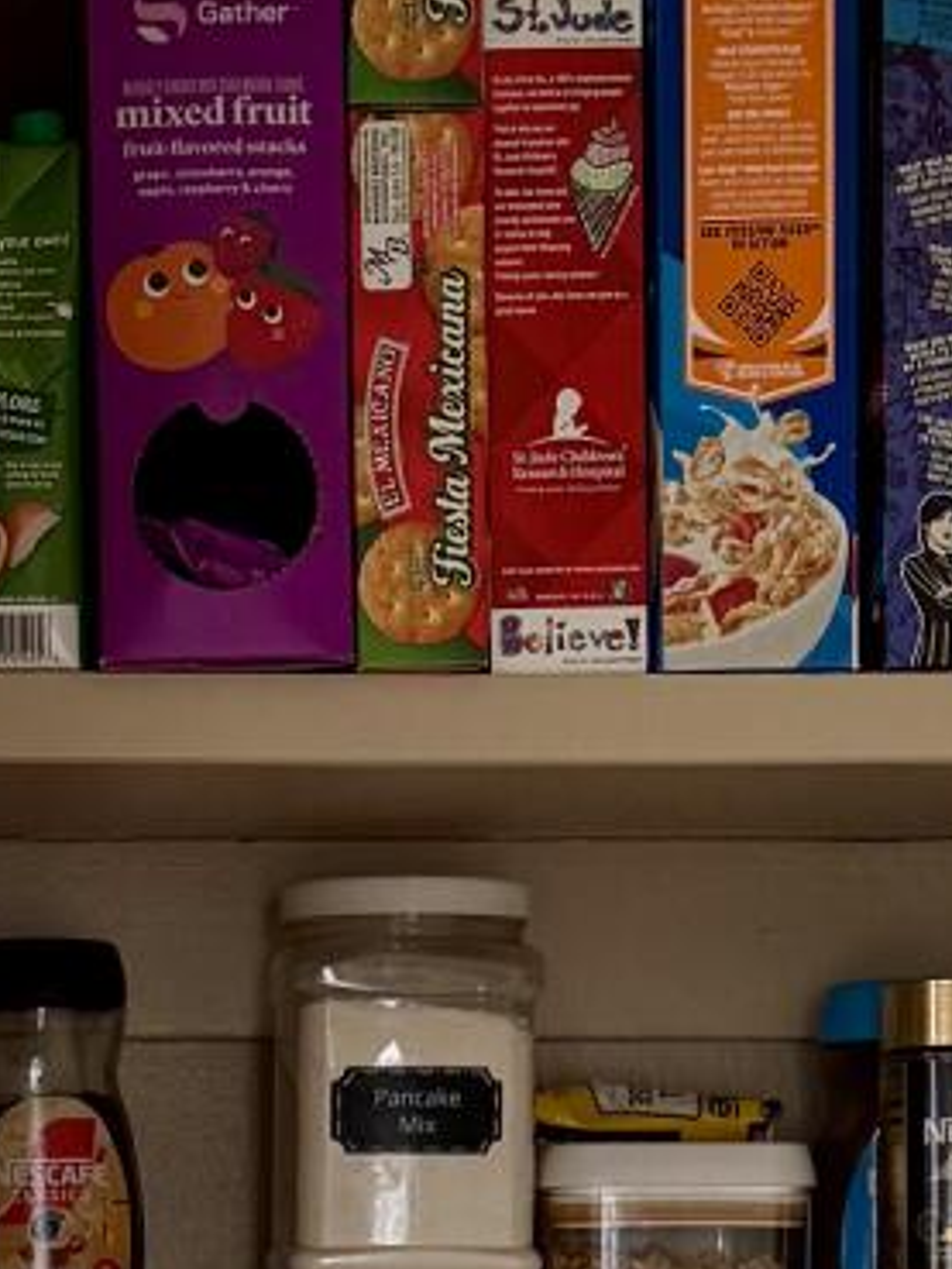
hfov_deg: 11.3
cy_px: 1558
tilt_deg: -2.2
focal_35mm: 130
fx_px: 4764
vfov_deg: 14.6
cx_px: 58
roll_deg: -0.1
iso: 100
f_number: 1.78
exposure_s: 1/805
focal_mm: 6.76
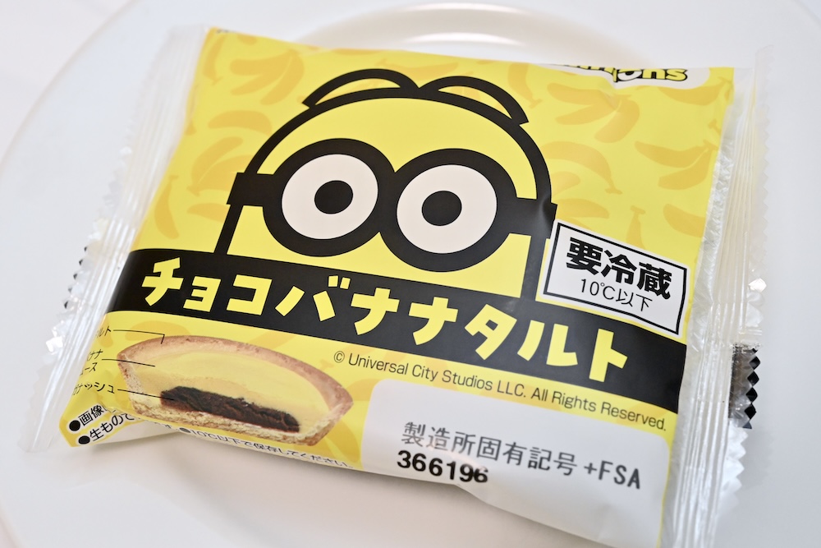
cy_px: 274
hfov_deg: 33.4
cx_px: 410
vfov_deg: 22.6
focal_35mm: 60
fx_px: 1368
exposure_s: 1/200
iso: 6400
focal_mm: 60
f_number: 10
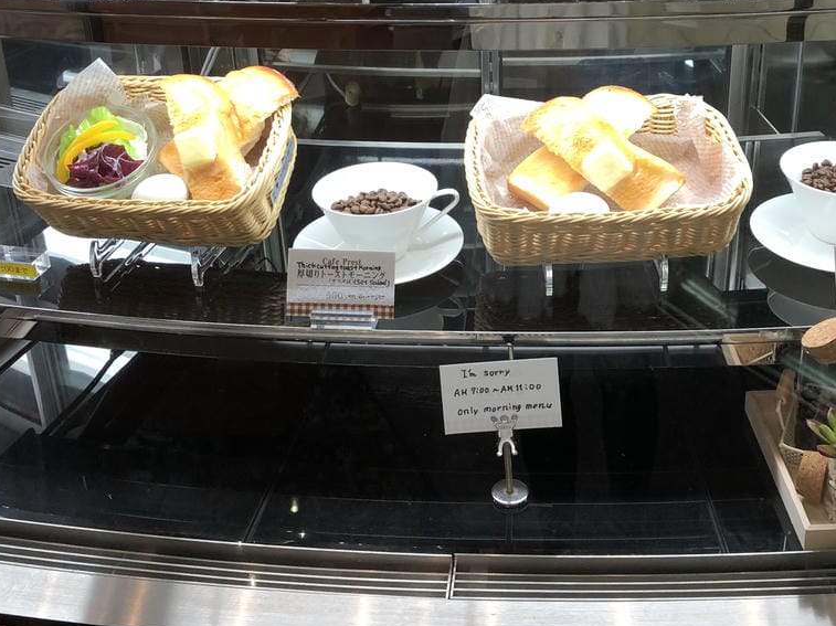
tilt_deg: -25.5
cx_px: 475
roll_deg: +1.1
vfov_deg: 31.0
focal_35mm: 46
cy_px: 157
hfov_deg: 41.2
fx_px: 1110
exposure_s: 1/30
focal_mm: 3.99
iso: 32
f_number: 1.8
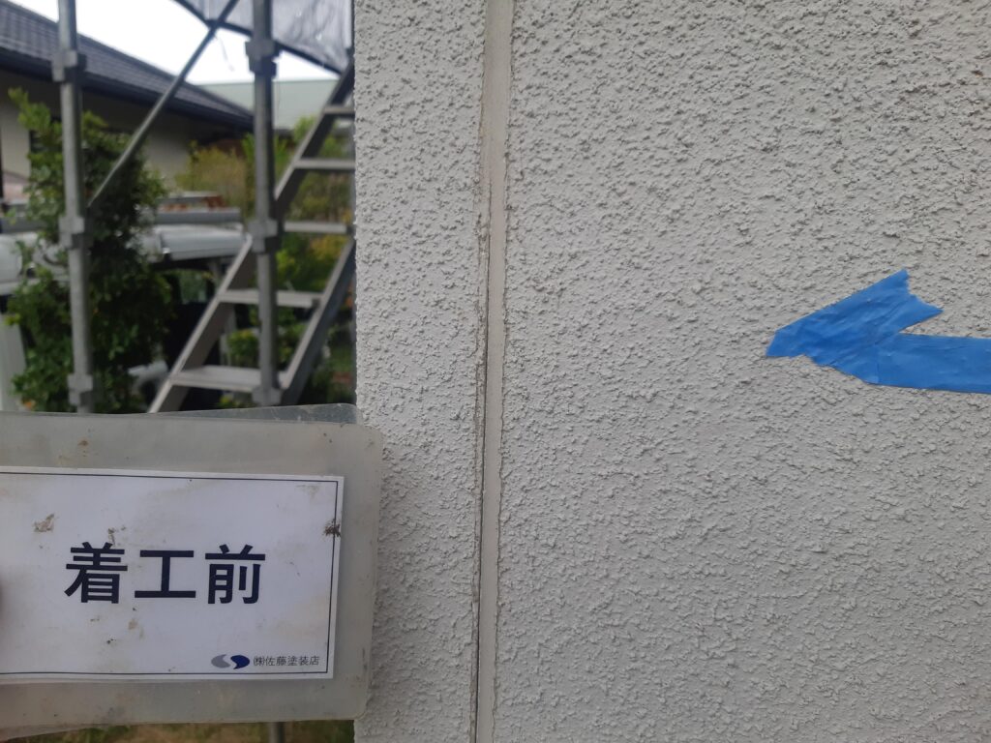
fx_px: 744
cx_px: 496
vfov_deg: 53.1
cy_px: 372
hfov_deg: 67.3
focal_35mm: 26
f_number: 1.7
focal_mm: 3.93
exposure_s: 1/286
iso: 40
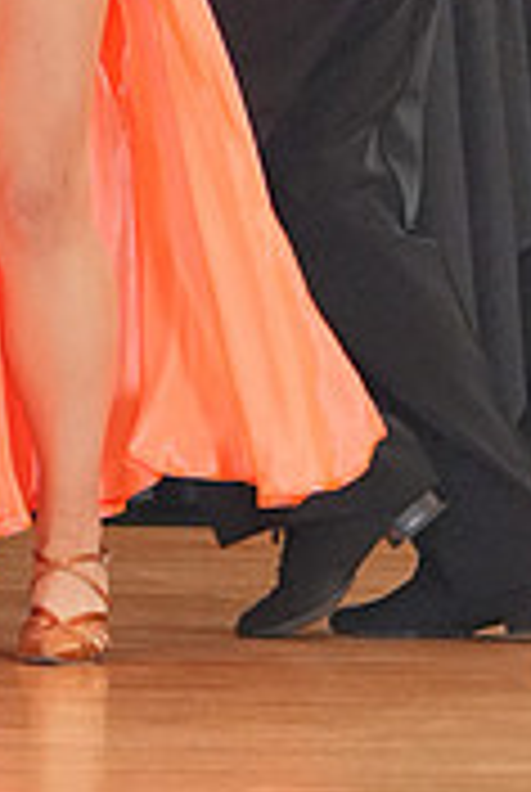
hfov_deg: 2.5
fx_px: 12407
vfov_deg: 3.6
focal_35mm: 563
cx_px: 83
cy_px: -274
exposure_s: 1/400
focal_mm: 114
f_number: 4.5
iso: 5000
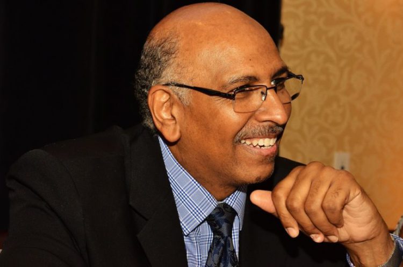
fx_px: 1139
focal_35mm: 102
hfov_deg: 20.1
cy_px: 134
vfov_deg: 13.3
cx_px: 202
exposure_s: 1/60
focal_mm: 68
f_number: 8
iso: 1600
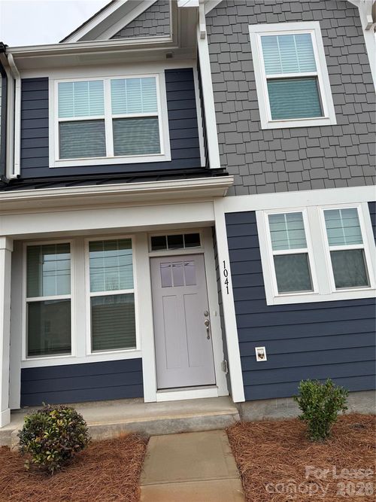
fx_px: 348
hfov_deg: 56.8
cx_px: 188
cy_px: 251
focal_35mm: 24
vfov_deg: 71.6
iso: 100
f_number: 1.78
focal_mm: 6.76
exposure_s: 1/2525
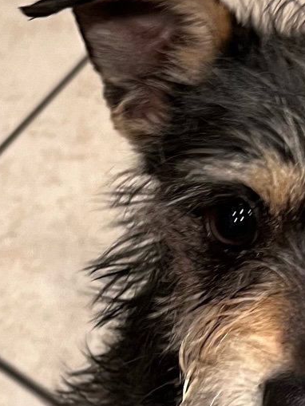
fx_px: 1210
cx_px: 228
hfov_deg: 14.3
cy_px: 347
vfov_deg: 18.8
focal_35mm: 103
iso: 160
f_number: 1.6
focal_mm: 5.1
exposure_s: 1/60
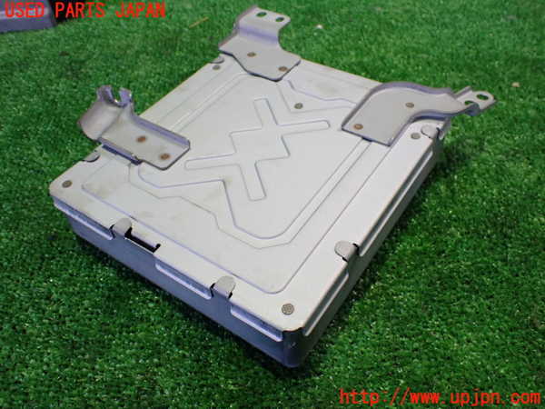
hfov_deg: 60.0
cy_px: 204
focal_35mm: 30
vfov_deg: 46.8
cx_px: 272
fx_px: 472
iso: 800
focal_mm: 5.4
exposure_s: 1/60
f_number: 2.3
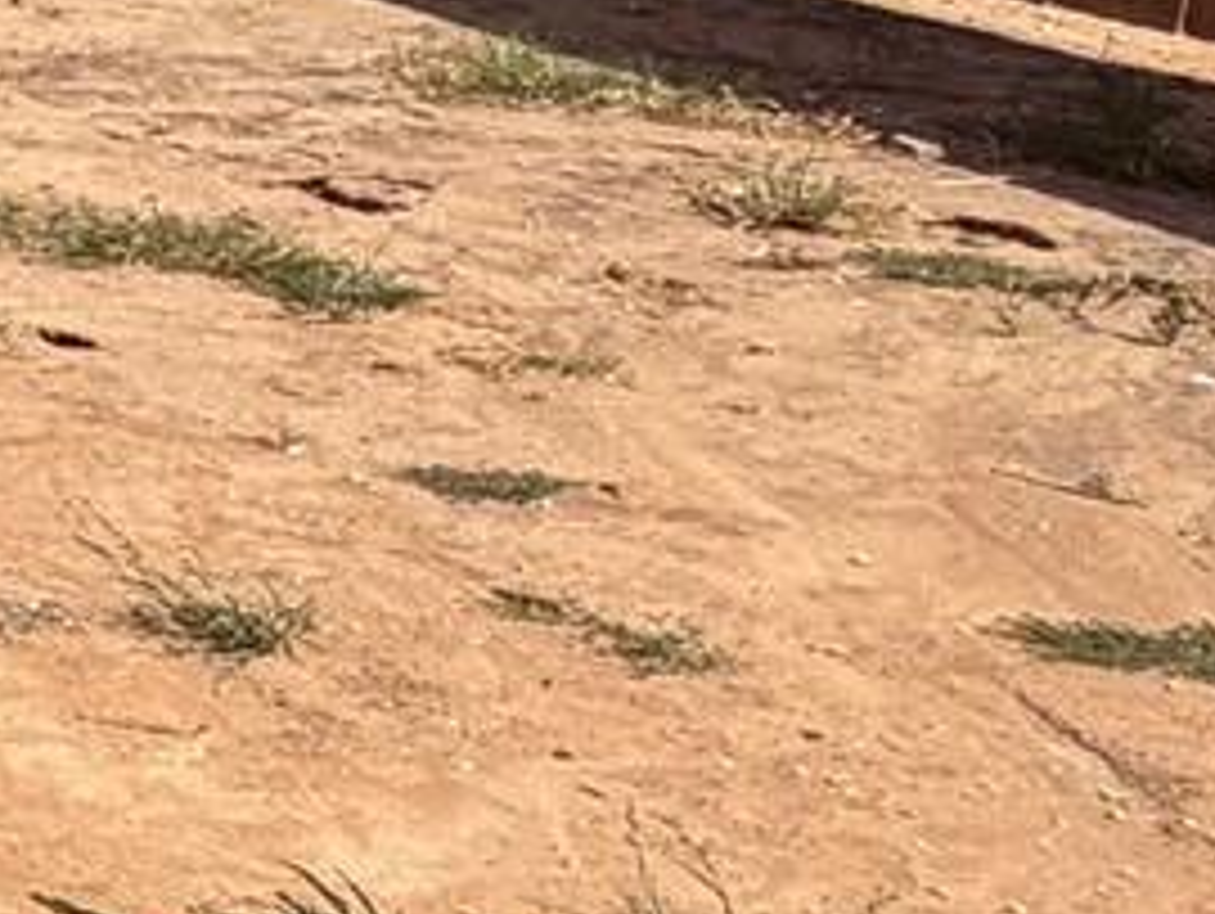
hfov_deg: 12.6
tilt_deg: -17.3
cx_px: -1998
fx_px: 3724
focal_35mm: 106
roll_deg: +2.1
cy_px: 392
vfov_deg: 14.0
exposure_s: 1/1017
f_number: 2.2
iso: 20
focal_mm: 2.22
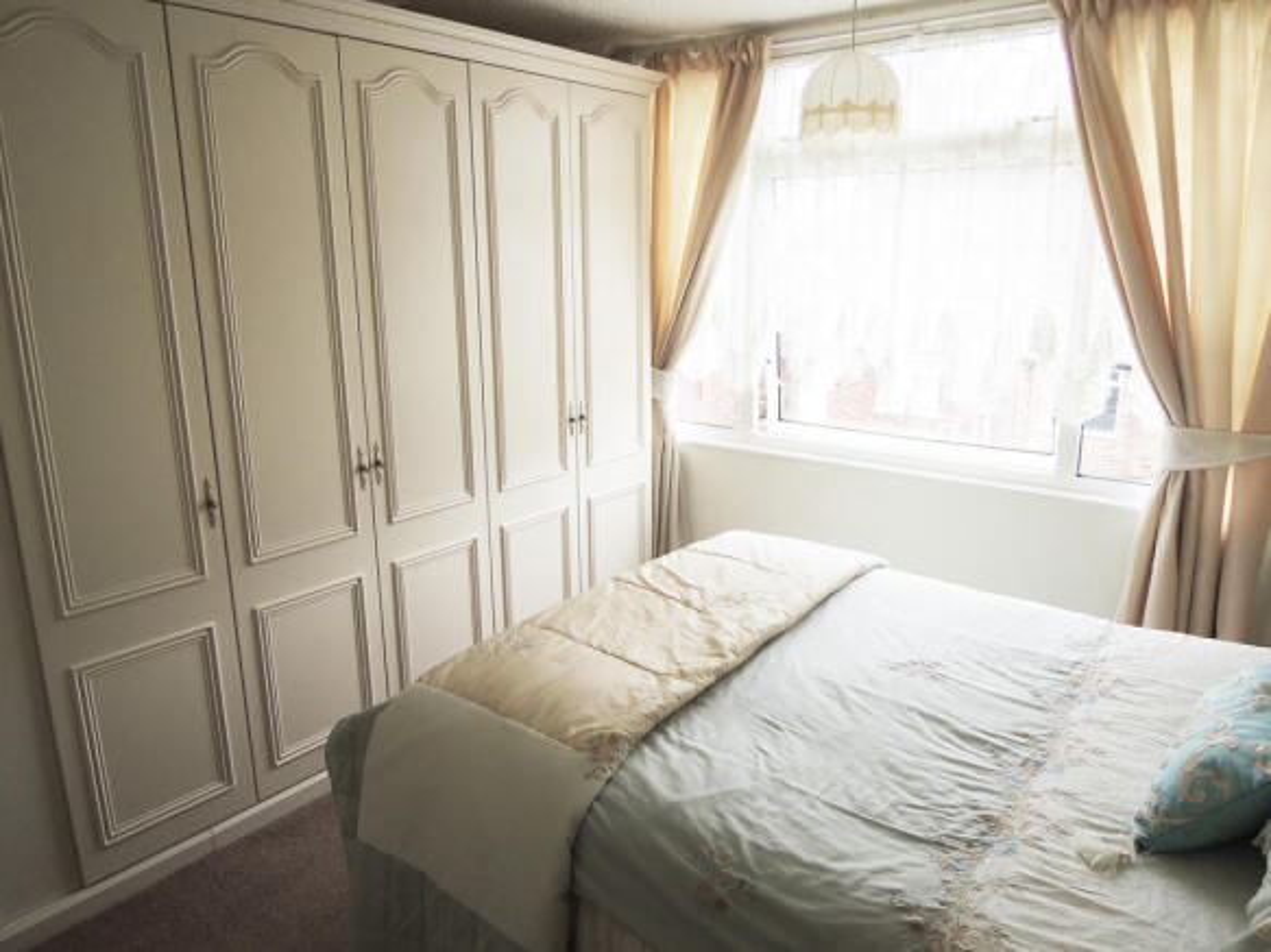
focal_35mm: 24
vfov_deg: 56.8
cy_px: 476
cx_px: 636
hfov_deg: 71.6
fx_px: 881
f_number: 2.8
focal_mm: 4.3
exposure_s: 1/125
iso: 100
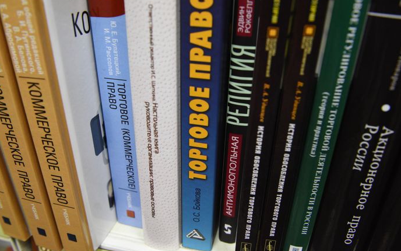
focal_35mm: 30
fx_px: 328
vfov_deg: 41.8
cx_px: 198
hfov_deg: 62.9
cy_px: 118
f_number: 5.6
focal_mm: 29
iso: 3200
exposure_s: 1/80
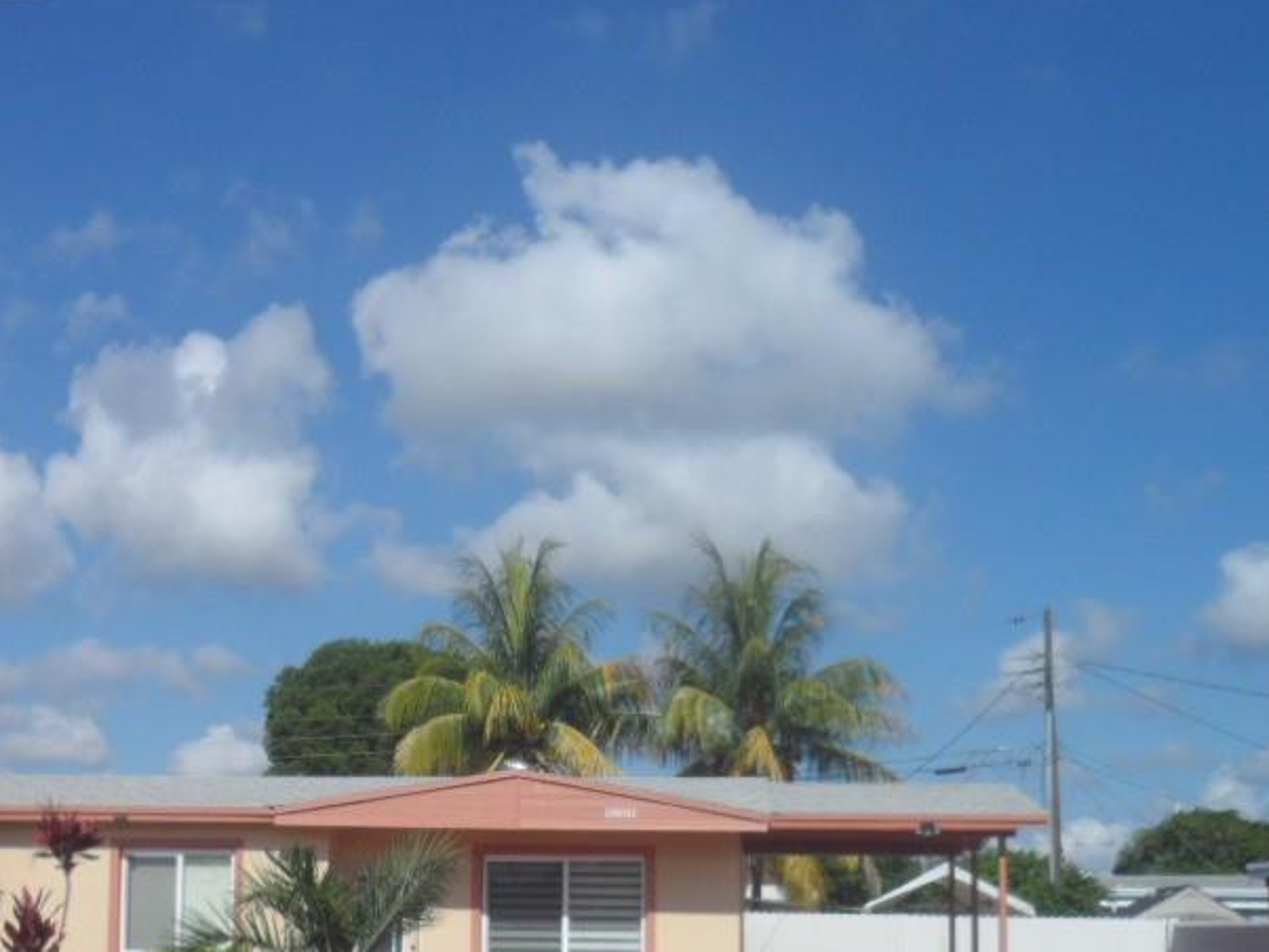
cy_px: 767
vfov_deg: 28.0
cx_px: 453
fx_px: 1870
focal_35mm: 51
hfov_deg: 37.2
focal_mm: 5.7
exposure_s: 1/250
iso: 80
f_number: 9.9
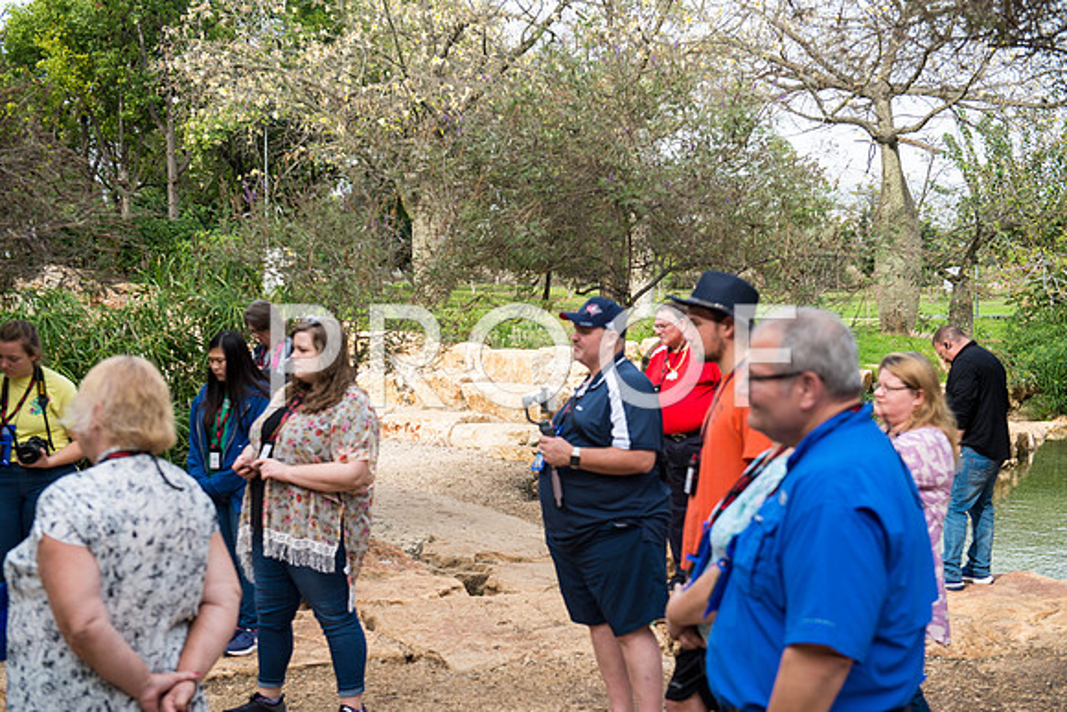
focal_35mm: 52
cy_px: 356
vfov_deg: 26.0
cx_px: 534
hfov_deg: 38.2
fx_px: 1542
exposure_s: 1/320
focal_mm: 52
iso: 100
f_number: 3.5
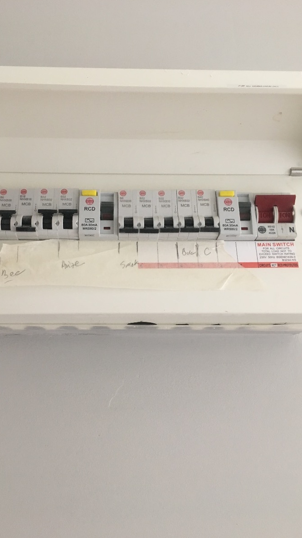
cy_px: 270
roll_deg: +1.2
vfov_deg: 61.0
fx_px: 456
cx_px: 130
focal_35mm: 32
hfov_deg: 36.6
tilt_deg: +21.1
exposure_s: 1/33
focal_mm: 4.15
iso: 125
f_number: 2.2
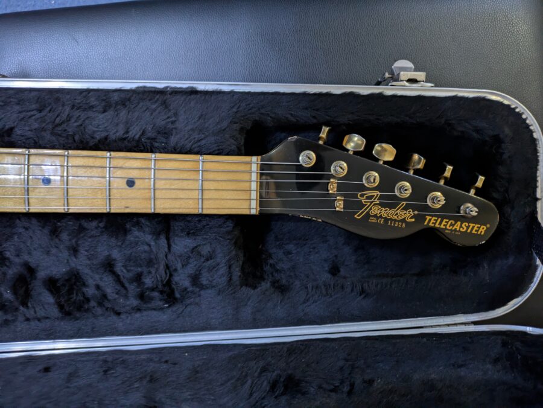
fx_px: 392
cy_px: 204
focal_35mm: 25
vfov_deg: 54.9
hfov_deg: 69.4
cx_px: 272
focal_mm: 5.43
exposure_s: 1/16.7
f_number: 1.89
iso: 273
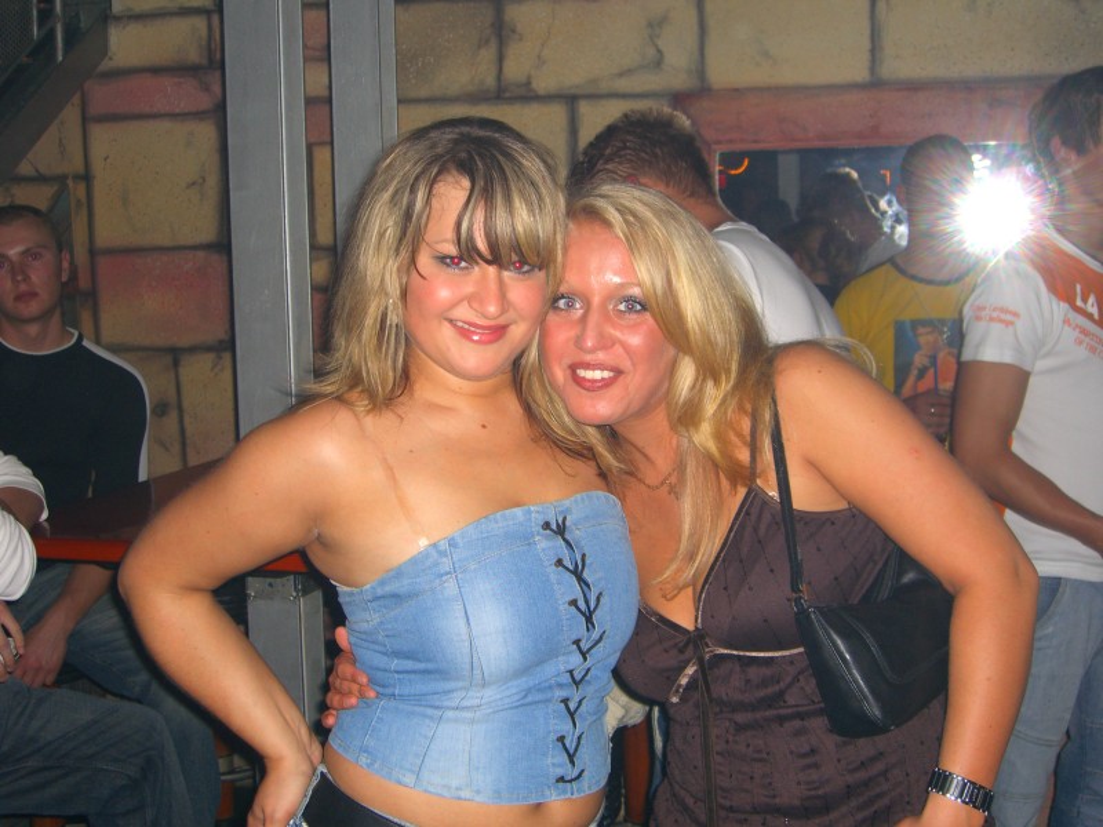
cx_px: 552
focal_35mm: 46
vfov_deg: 31.5
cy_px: 414
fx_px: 1466
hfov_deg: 41.2
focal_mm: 9.5
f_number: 3.1
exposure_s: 1/60
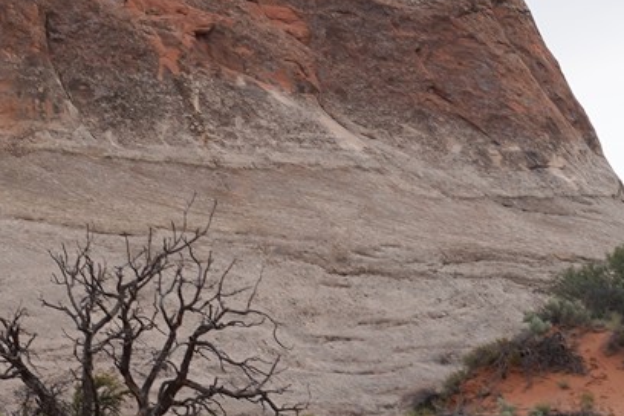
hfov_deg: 12.2
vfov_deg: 9.0
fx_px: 2634
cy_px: 453
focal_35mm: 152
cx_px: -563
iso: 200
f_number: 9
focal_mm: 31
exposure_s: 1/100
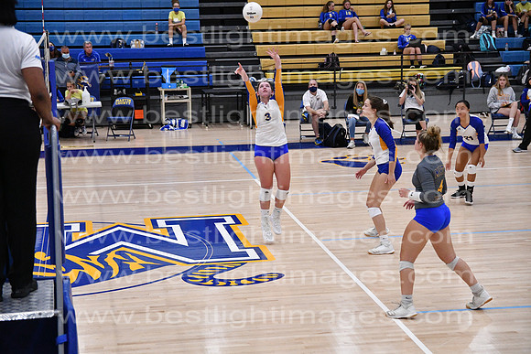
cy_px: 177
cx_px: 266
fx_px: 1106
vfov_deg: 18.2
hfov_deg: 27.0
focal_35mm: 75
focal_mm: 50
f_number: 3.2
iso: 5000
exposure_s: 1/1000
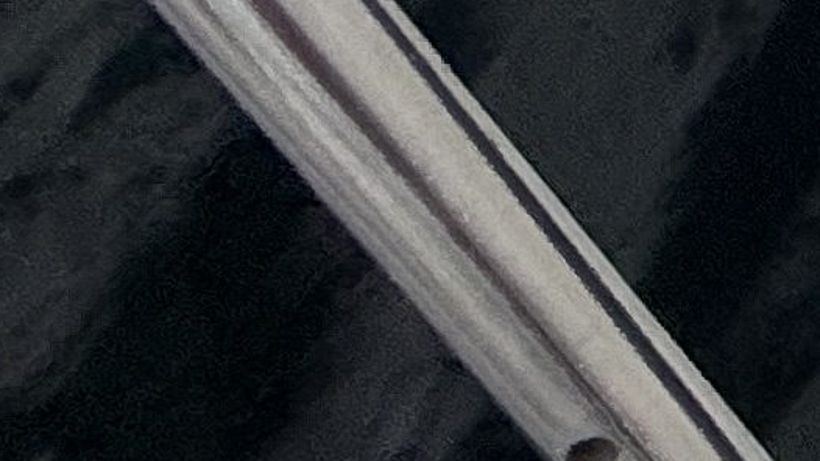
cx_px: 2921
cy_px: -1581
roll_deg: -2.0
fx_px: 2544
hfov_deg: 9.4
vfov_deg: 6.9
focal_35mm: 117
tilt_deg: -41.8
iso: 50
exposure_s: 1/5155
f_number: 2.2
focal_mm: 2.22
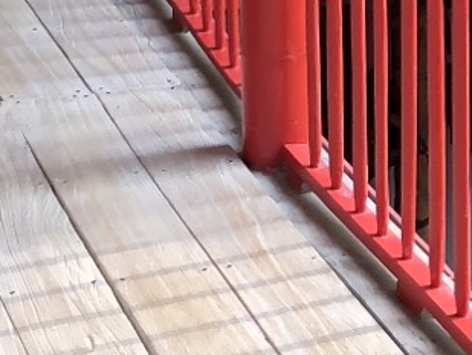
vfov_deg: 7.4
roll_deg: +0.6
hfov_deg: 10.8
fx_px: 2469
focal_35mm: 181
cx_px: 545
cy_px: -621
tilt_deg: +0.6
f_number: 1.8
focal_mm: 3.99
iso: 32
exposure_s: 1/120
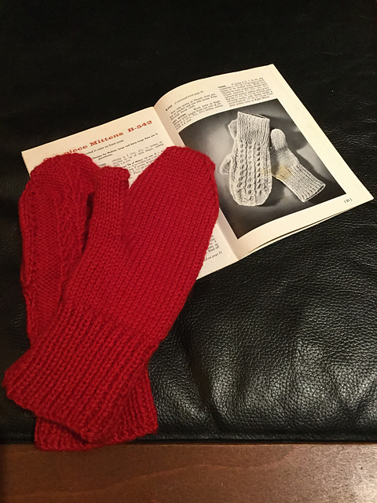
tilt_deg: -65.7
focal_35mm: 31
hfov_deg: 45.4
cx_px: 188
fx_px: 450
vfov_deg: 58.4
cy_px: 252
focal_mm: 3.3
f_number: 2.4
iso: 250
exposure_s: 1/30
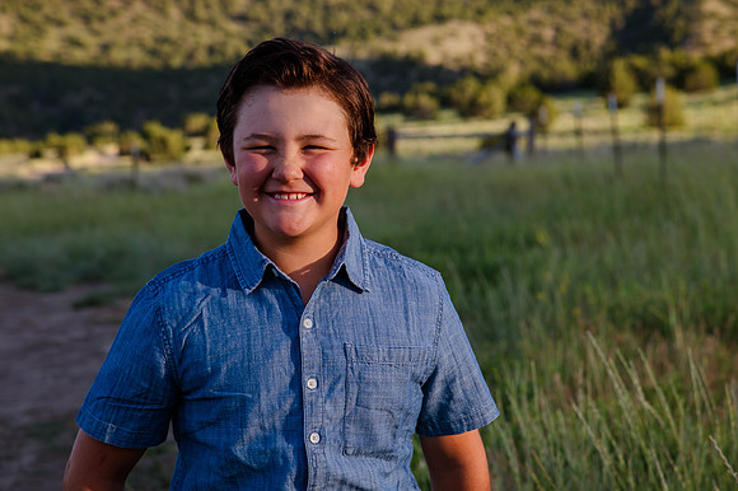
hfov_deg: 17.4
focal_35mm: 118
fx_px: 2418
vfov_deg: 11.6
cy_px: 215
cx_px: 363
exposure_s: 1/160
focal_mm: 105
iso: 160
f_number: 8
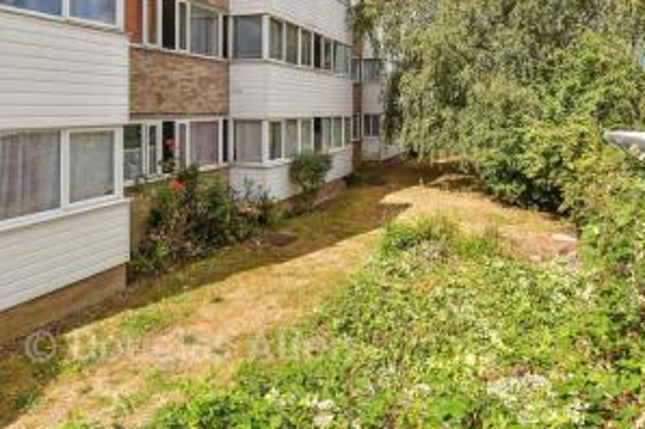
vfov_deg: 50.9
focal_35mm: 24
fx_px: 430
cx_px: 359
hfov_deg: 73.5
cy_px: 109
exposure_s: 1/2000
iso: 800
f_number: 7.1
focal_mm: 10
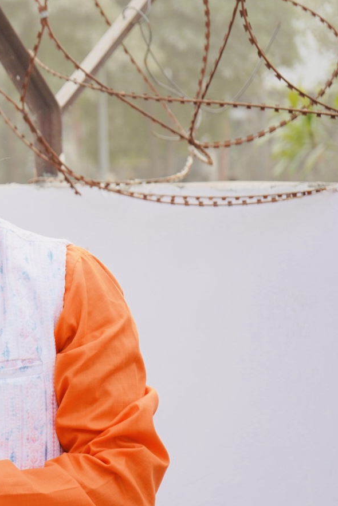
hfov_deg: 10.5
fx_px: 1801
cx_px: -102
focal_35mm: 128
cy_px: 279
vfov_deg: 16.0
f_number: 5.6
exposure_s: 1/160
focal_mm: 70
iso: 400
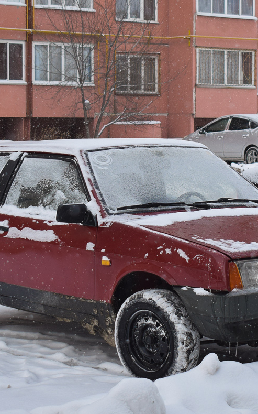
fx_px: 890
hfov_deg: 16.5
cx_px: 166
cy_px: 207
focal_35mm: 79
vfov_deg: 26.2
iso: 400
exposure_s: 1/800
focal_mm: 34
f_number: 6.3
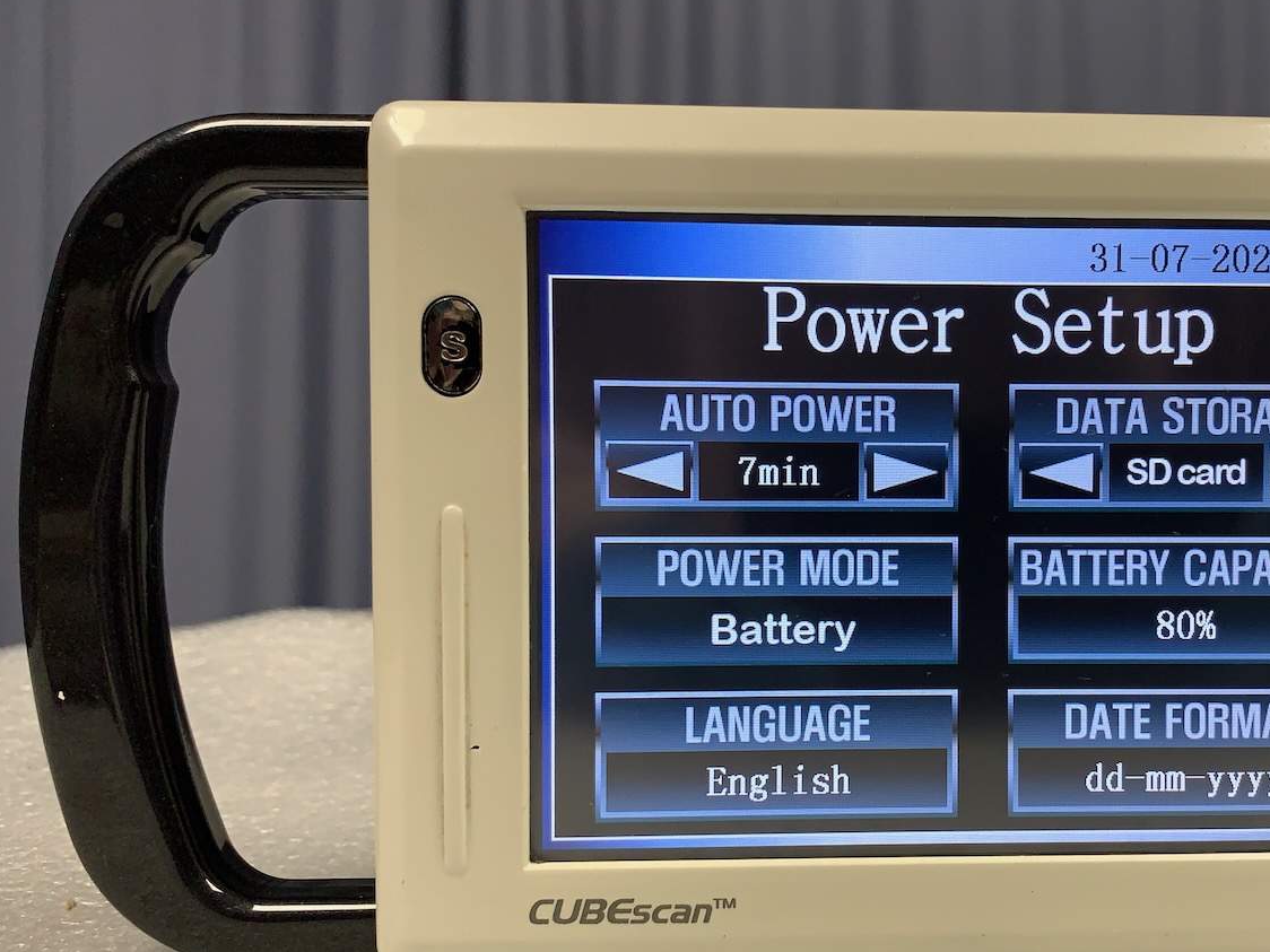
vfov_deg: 38.6
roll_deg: -0.4
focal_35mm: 37
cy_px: 521
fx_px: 1357
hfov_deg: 49.0
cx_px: 878
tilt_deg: -1.7
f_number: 1.8
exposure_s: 1/105
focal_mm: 4.25
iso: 100
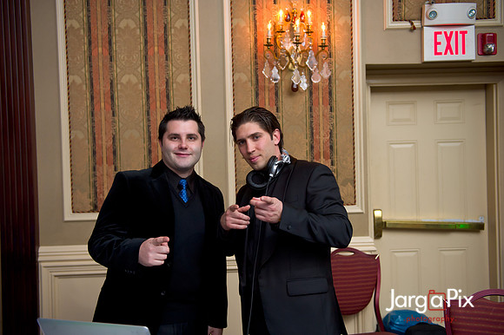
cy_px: 168
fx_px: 532
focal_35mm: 38
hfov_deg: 50.7
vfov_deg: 35.0
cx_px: 252
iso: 1600
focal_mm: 38
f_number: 3.2
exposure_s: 1/100
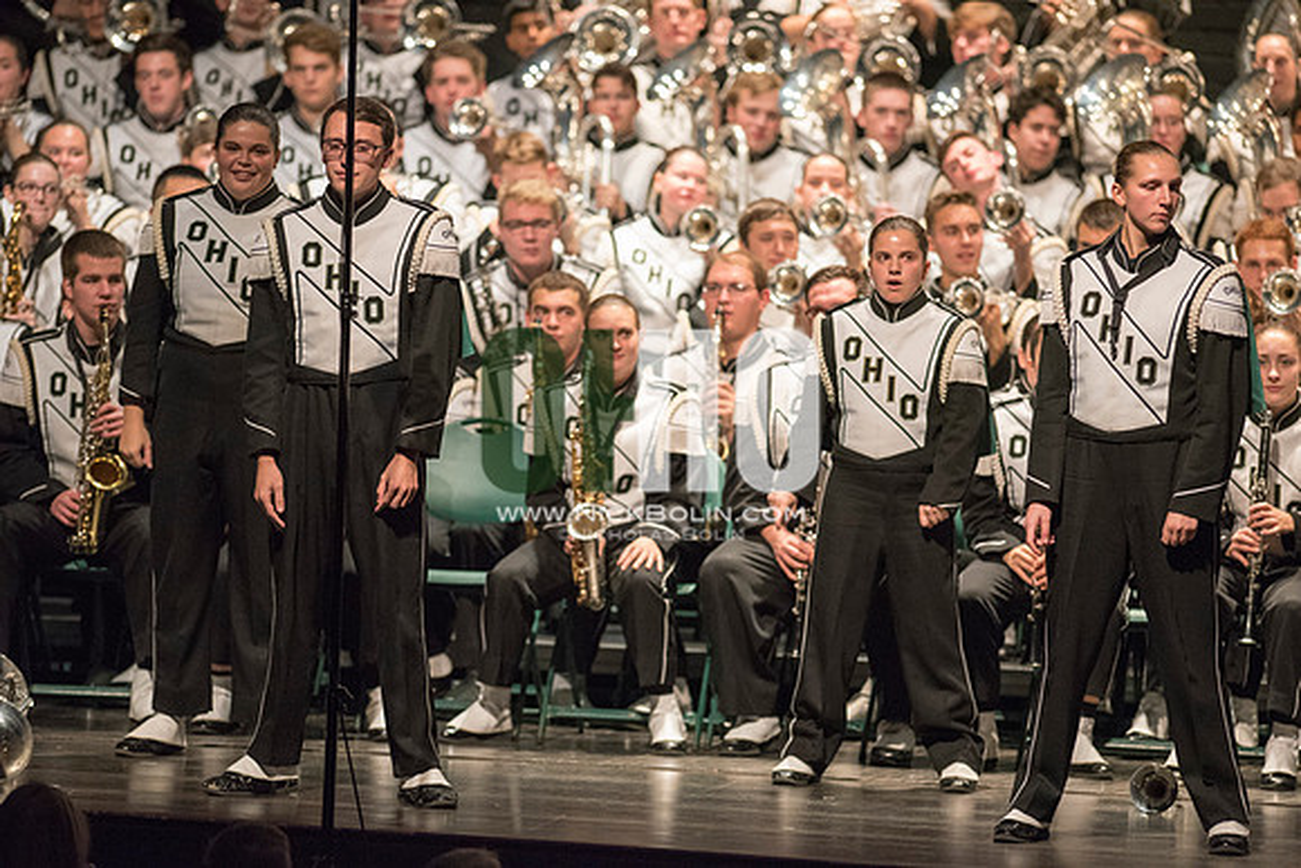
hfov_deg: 6.9
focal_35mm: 300
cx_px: 650
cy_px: 434
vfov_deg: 4.6
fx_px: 10844
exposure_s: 1/500
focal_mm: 300
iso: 4000
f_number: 2.8
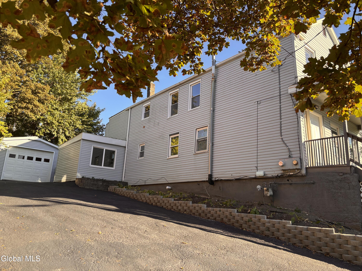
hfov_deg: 67.3
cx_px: 181
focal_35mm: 26
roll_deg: -3.8
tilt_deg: +14.2
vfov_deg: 53.1
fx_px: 272
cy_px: 136
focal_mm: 5.96
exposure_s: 1/525
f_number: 1.6
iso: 50
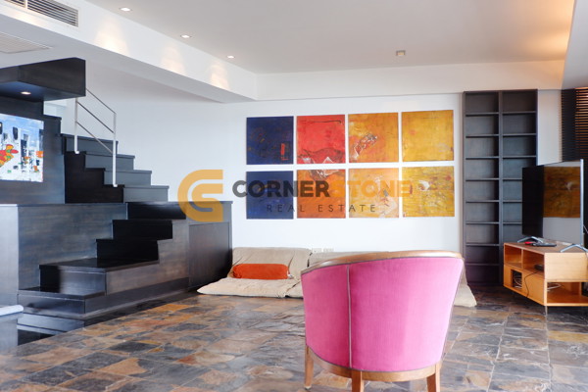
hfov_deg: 58.7
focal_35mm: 32
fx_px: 523
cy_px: 196
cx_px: 294
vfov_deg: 41.1
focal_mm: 21.1
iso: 200
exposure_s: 1/42
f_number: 4
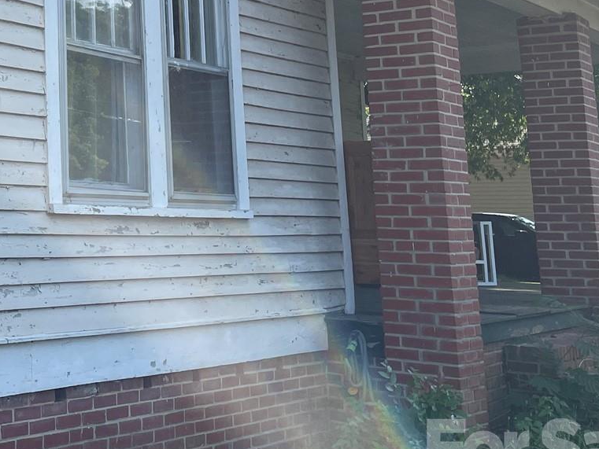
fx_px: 1211
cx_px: -128
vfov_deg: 20.2
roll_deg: -0.6
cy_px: -31
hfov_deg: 24.9
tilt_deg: +12.2
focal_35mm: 70
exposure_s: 1/1595
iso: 32
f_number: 1.6
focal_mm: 4.2
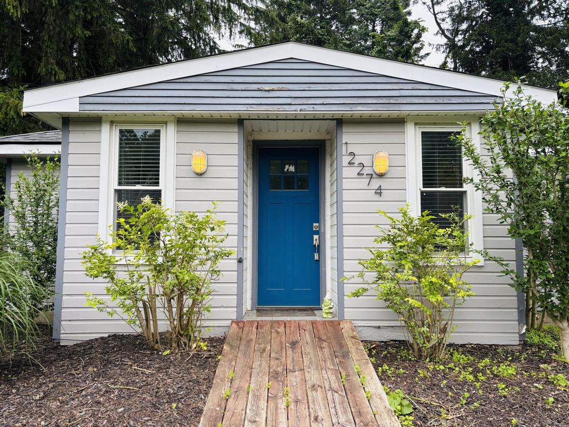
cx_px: 284
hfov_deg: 67.3
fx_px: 427
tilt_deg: +5.2
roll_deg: +0.1
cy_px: 214
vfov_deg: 53.1
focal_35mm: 26
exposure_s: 1/670
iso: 50
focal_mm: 5.96
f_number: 1.6
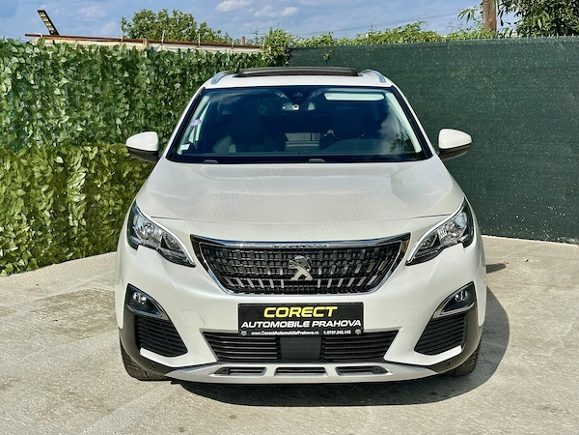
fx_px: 803
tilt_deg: -9.0
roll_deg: +0.2
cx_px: 290
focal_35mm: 48
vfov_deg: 30.3
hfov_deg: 39.7
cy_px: 218
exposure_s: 1/7634
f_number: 1.78
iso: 64
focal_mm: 6.86
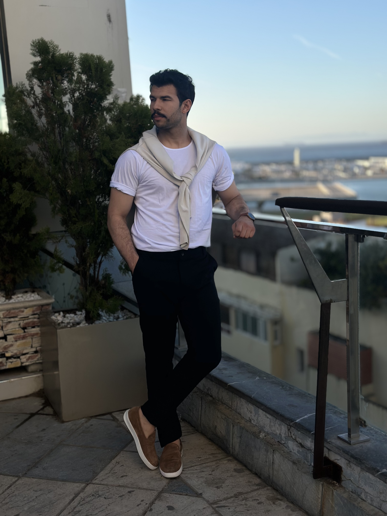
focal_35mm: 48
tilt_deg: -9.2
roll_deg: +2.2
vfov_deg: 39.7
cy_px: 258
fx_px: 716
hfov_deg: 30.3
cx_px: 194
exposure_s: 1/2809
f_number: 1.78
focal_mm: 6.86
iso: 80
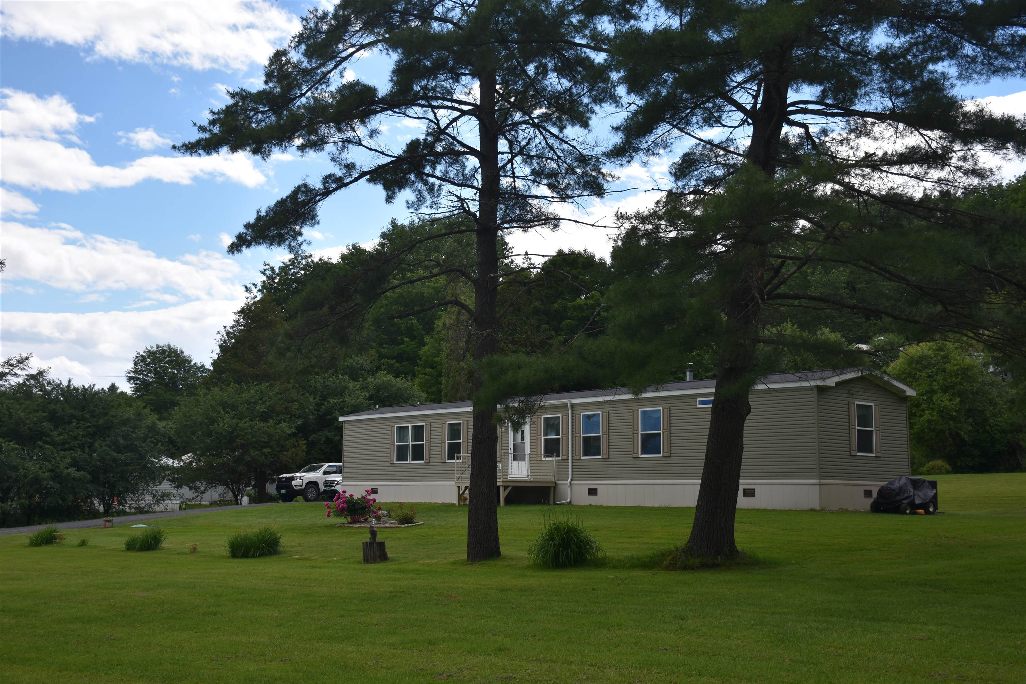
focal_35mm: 40
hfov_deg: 47.9
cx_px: 513
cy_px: 342
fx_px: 1154
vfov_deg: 33.0
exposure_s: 1/250
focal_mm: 27
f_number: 5
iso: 100
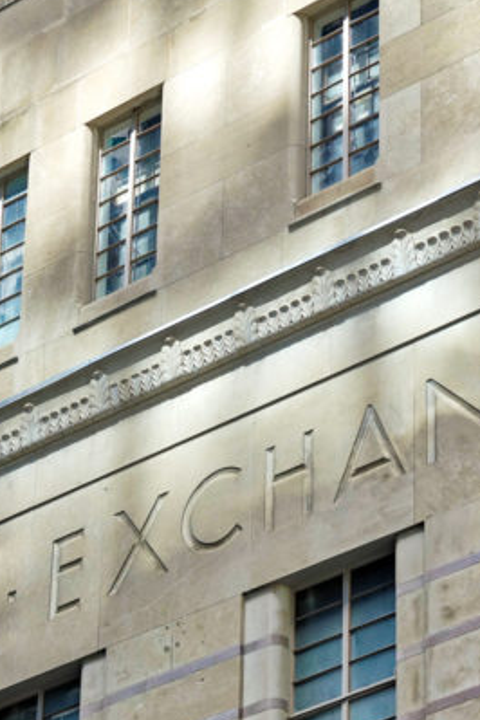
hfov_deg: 7.6
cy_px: 518
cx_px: -96
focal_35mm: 178
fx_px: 3560
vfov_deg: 11.5
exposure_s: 1/250
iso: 100
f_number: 4
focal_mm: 28.9
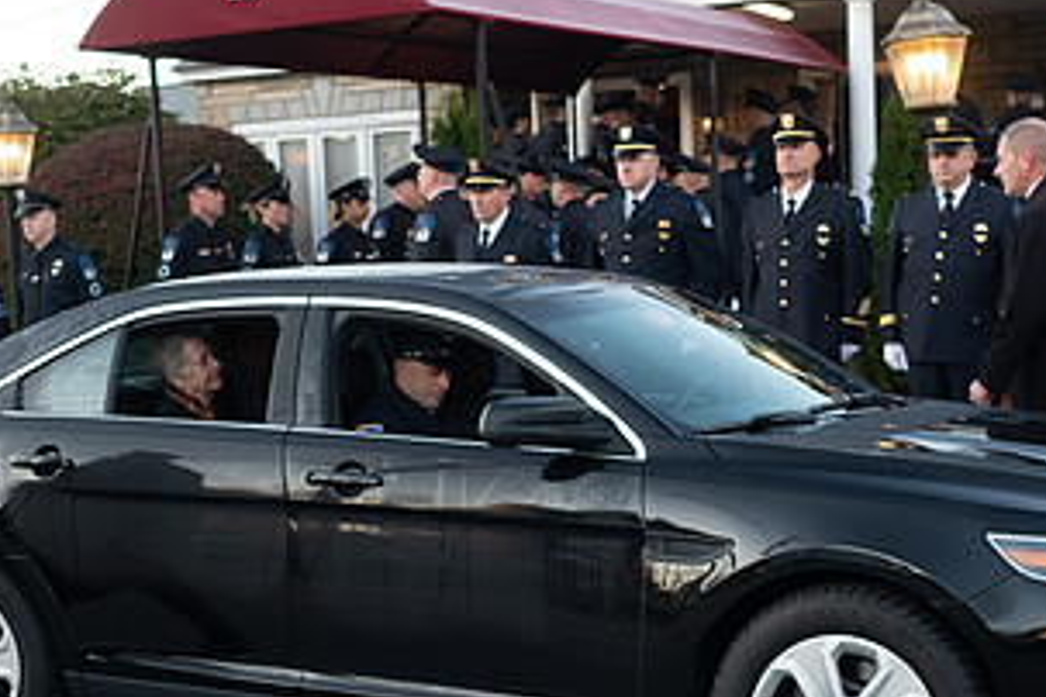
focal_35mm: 67
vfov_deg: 20.2
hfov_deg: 30.1
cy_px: 509
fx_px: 1947
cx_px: 501
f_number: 2.8
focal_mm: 23
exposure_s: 1/500
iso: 800
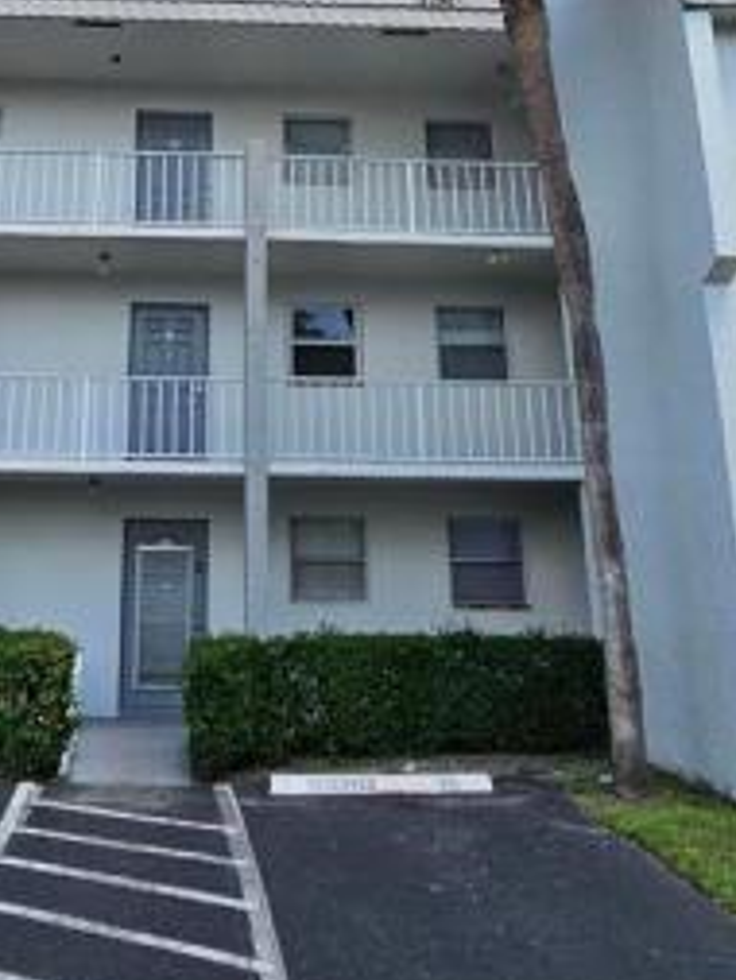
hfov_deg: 38.2
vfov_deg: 47.5
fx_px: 1048
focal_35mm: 37
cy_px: 201
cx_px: 236
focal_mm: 2.2
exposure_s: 1/1325
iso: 50
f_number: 2.2
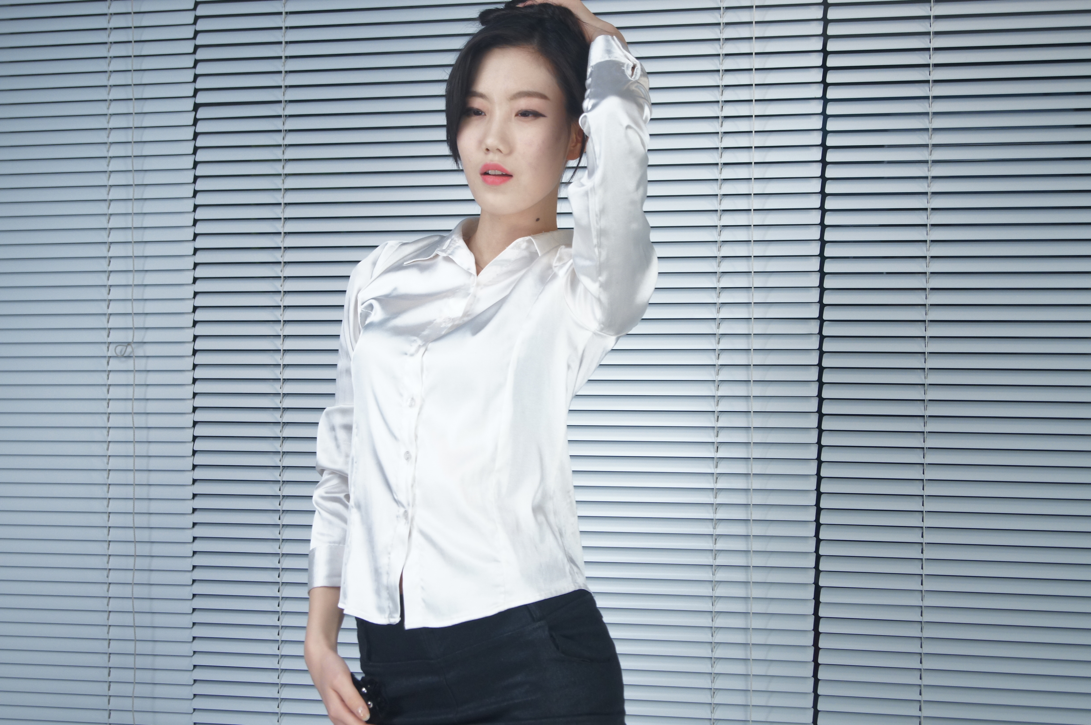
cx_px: 546
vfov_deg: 18.1
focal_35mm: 75
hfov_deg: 27.0
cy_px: 362
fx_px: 2270
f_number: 5.6
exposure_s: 1/125
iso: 800
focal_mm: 50
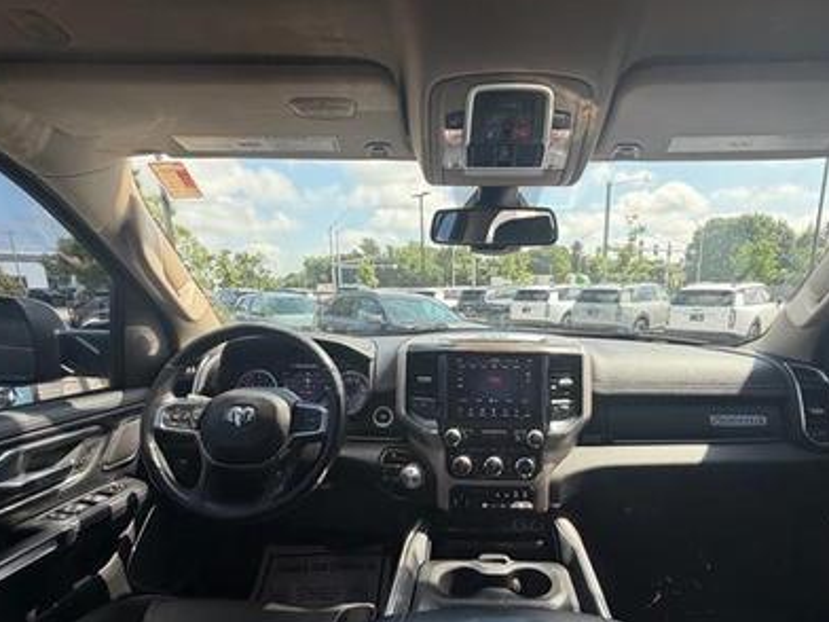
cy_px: 383
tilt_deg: -12.4
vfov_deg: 70.6
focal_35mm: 18
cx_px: 474
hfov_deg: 87.2
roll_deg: +0.8
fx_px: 431
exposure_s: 1/405
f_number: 2.2
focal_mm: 2.22
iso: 50
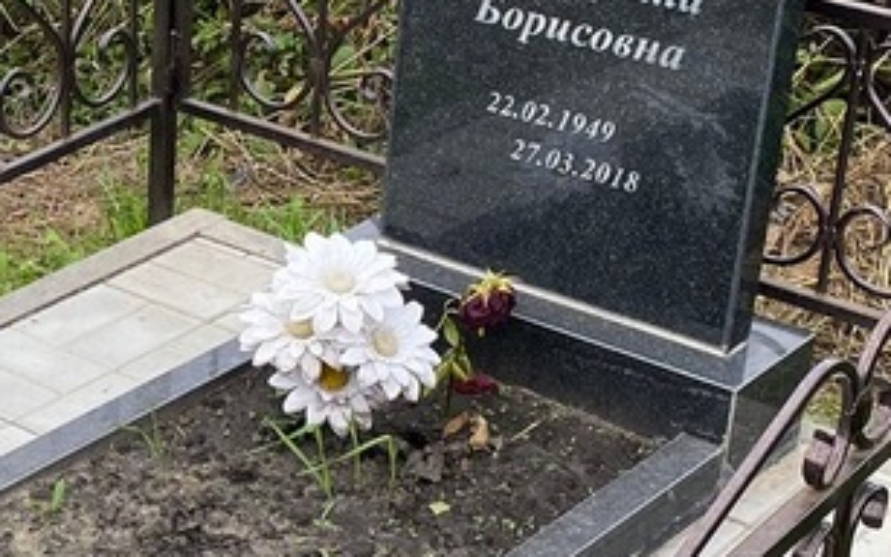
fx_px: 2234
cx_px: -23
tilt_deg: -25.3
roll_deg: +0.5
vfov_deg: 14.2
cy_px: 334
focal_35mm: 92
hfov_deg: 21.7
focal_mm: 4.25
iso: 32
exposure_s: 1/662
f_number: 1.8
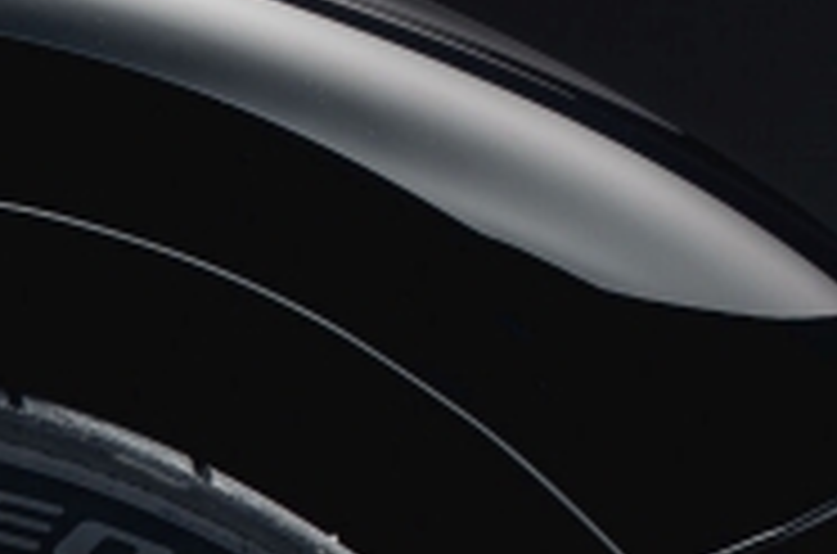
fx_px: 8696
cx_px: -333
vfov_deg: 3.6
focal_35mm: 375
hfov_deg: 5.5
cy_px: 1518
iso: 200
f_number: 9
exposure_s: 2
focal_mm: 58
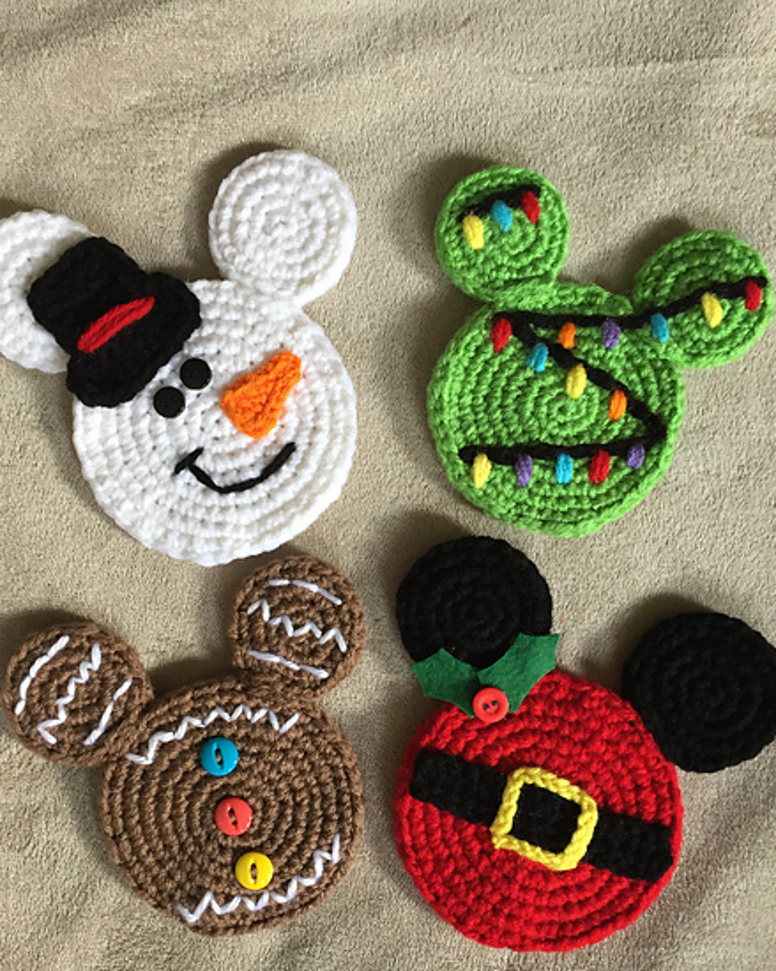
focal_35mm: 33
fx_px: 948
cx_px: 368
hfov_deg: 44.5
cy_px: 547
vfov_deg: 54.1
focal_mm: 4.15
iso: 100
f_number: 2.2
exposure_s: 1/30
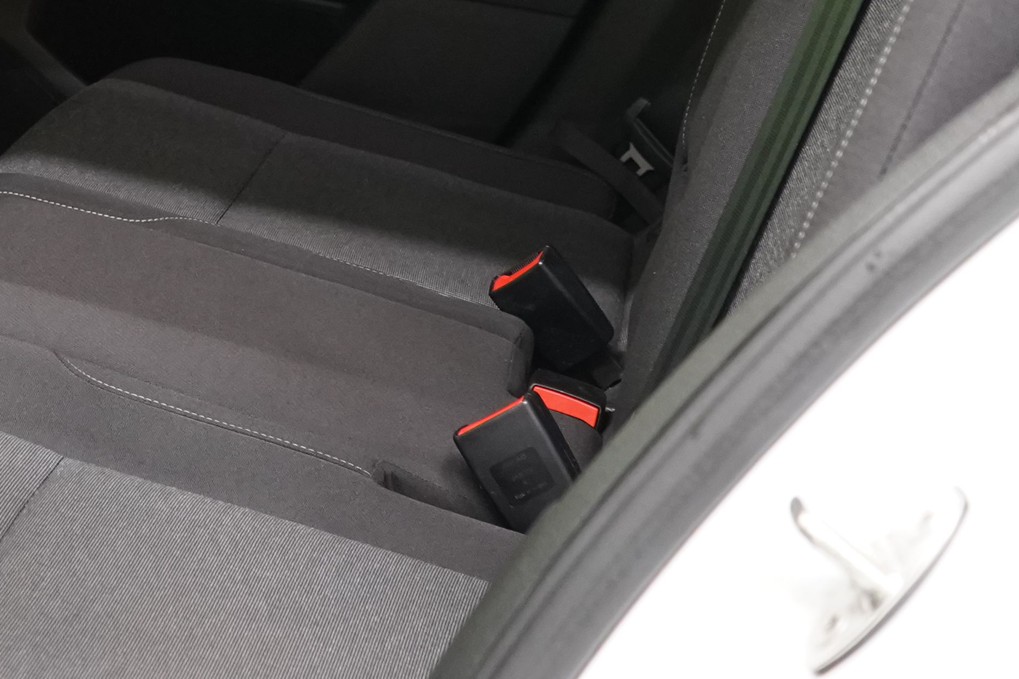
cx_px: 54
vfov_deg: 14.4
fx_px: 2632
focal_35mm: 93
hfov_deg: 21.3
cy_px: -28
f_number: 5
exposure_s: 1/20
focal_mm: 29
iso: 2500
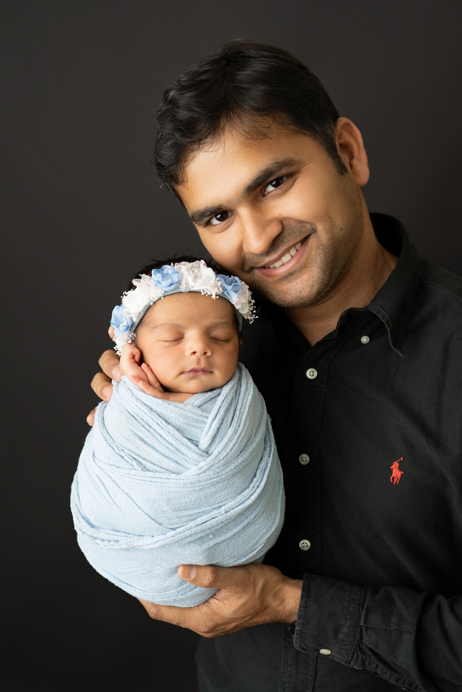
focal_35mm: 48
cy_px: 316
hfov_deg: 28.0
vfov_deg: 41.1
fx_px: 924
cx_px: 265
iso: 160
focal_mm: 35
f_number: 2.5
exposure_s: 1/200
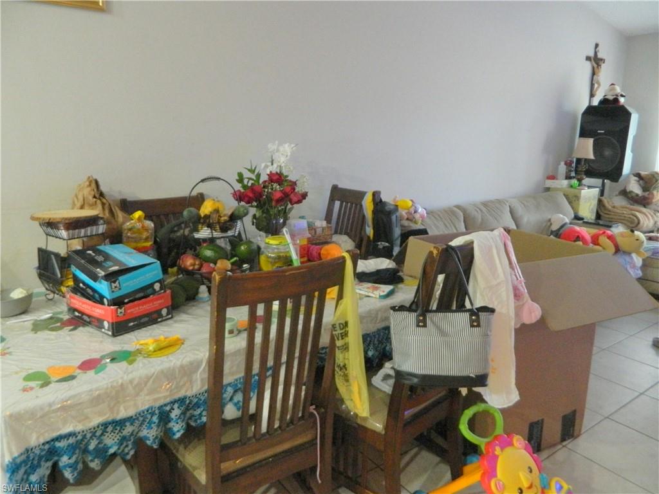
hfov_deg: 69.4
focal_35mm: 25
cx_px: 330
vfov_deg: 54.9
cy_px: 247
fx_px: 476
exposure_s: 1/10
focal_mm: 4.5
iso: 400
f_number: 3.1
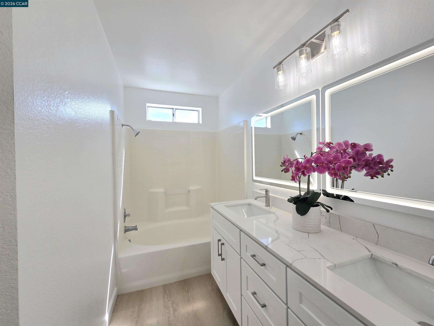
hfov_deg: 106.2
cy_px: 163
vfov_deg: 89.9
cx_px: 217
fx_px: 163
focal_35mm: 13
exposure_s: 1/286
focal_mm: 2.2
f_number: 2.2
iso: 50
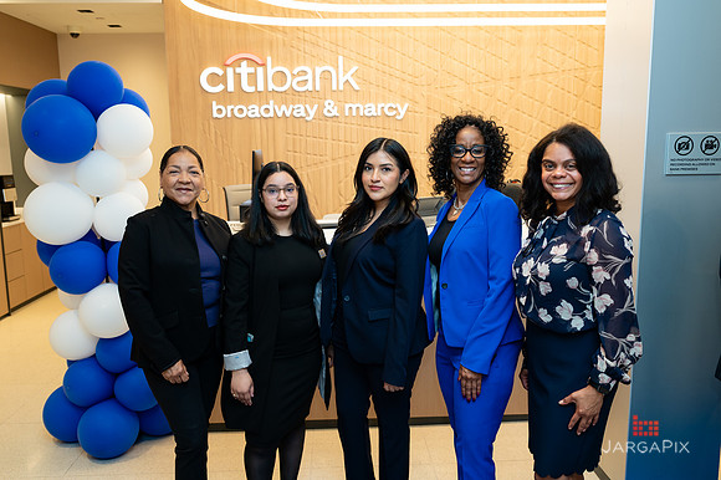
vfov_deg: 41.9
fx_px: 627
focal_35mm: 31
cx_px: 358
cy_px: 237
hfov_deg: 59.8
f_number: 4
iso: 400
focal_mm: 30.5
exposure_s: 1/160
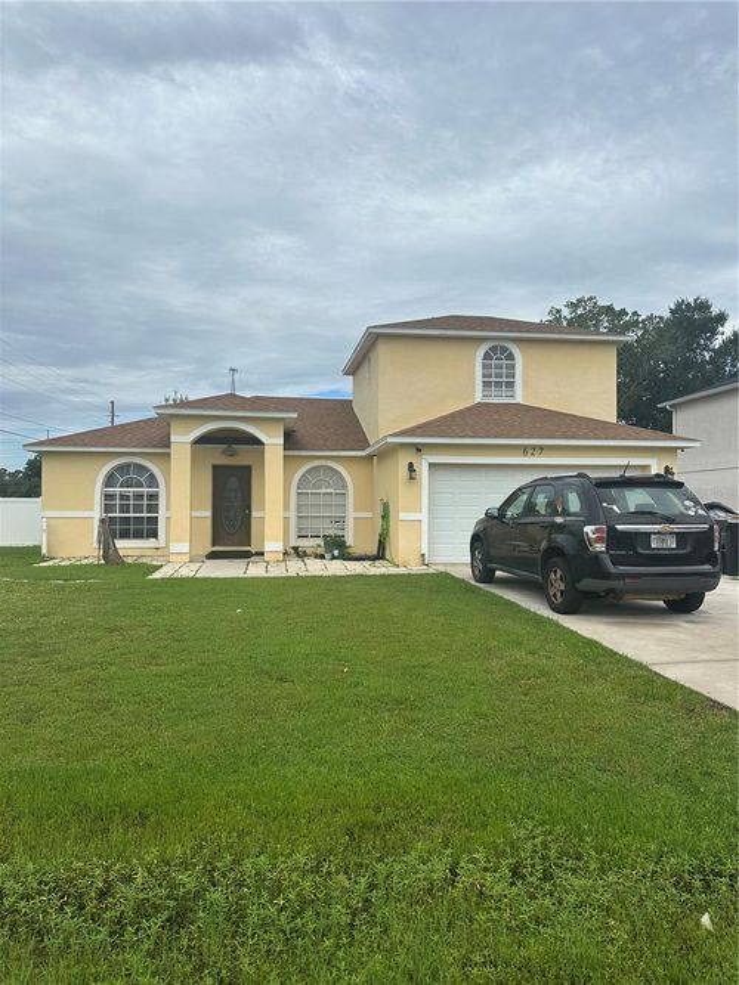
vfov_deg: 71.6
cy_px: 492
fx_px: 683
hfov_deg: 56.8
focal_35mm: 24
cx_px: 370
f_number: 1.78
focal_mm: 6.86
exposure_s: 1/4762
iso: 80
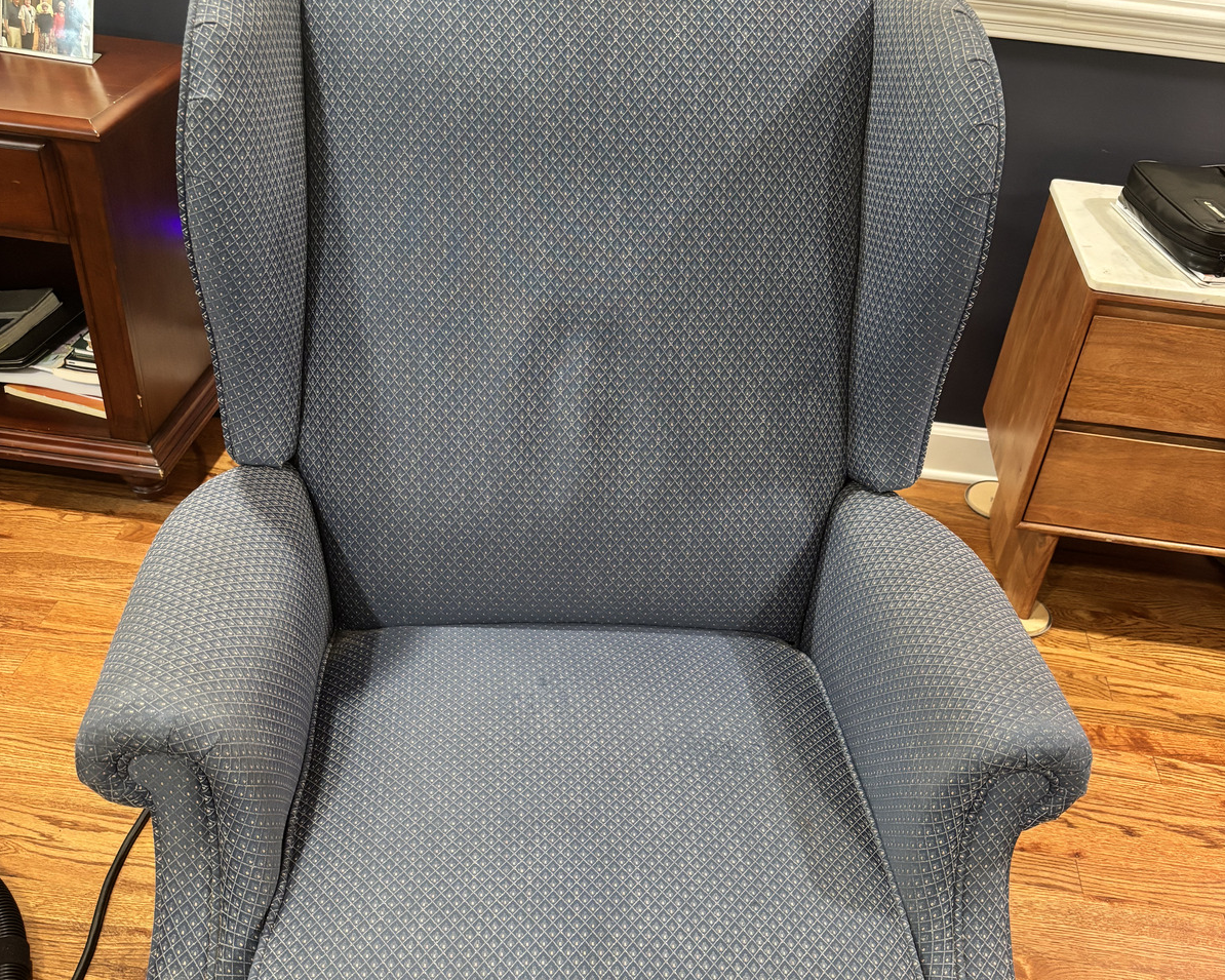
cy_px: 594
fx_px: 1233
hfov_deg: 52.8
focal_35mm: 34
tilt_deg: -38.7
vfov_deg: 43.1
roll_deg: -7.1
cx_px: 612
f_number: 1.6
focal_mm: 5.96
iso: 400
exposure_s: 1/40
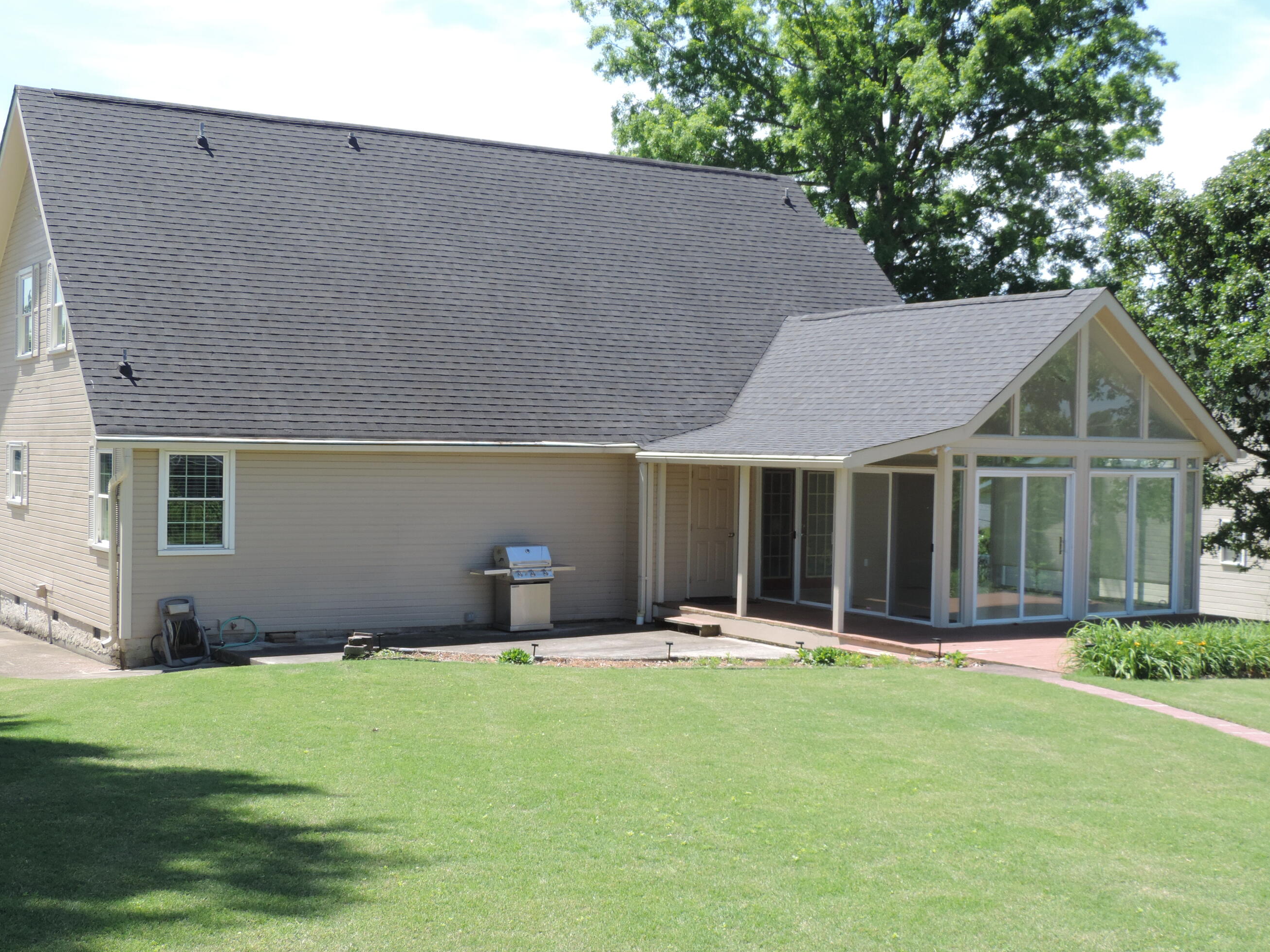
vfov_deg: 31.5
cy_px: 492
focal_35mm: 46
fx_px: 1688
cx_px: 582
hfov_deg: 41.2
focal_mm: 7.1
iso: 80
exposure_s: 1/320
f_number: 3.3
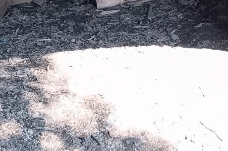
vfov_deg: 11.6
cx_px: 203
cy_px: -155
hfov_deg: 19.0
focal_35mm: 106
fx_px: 671
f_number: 1.65
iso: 227
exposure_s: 1/100
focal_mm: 6.14
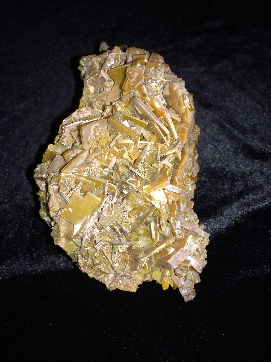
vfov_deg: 60.0
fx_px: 313
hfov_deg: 46.8
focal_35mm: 30
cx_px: 136
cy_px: 181
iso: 32
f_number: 2.2
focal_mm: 4.12
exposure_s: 1/93
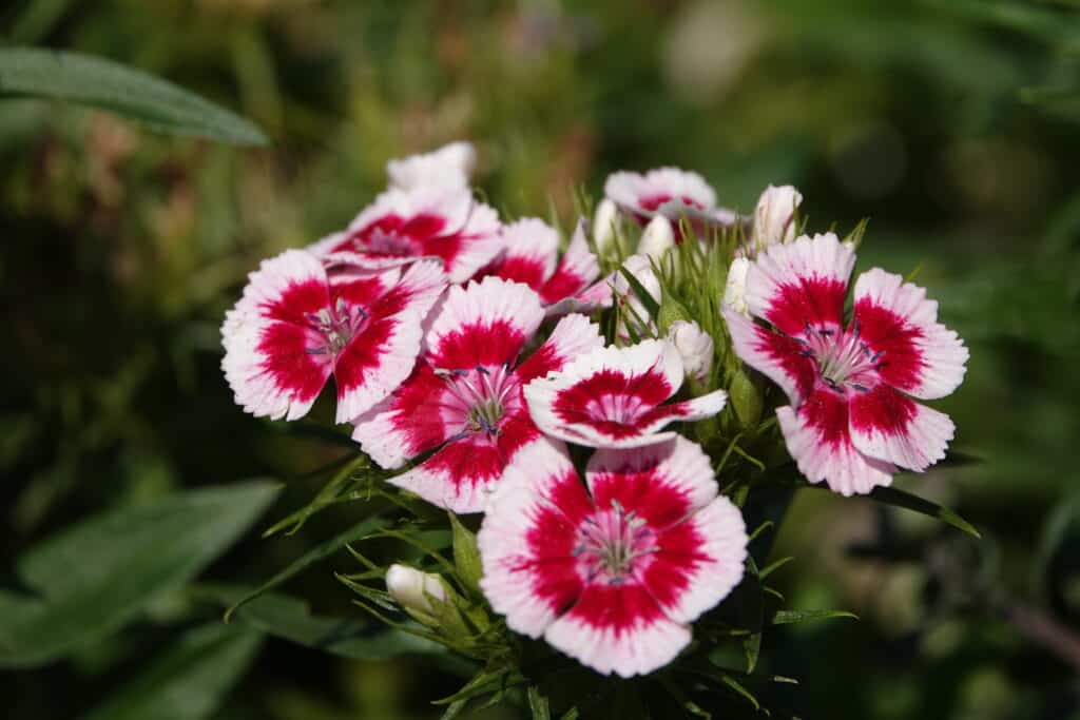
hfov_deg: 3.5
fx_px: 17581
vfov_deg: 2.3
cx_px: 540
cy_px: 360
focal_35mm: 586
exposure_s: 1/1250
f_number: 4
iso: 100
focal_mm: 214.72
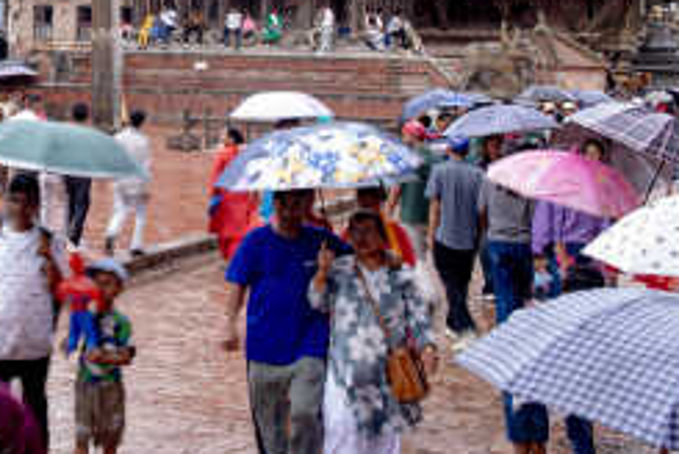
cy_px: -83
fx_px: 1567
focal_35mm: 83
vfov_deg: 15.9
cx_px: -10
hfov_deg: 23.4
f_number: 16
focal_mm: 34
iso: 50
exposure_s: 1/10
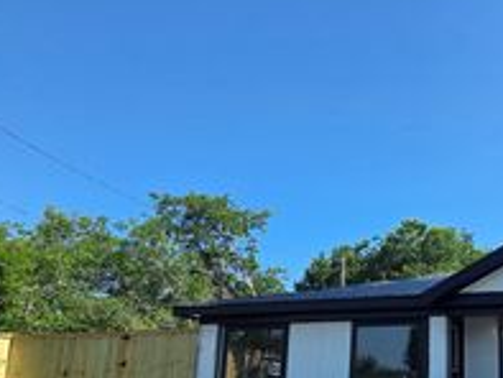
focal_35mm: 33
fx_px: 480
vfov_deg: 41.6
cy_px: 287
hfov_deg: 46.7
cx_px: 498
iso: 50
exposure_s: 1/1384
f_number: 2.2
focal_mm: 2.2
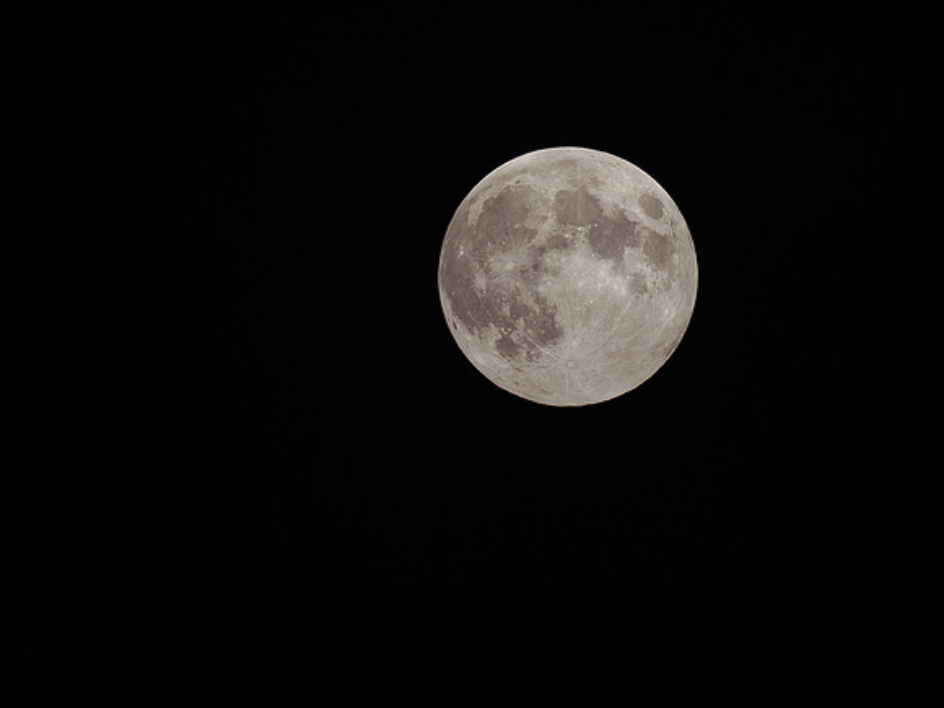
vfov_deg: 1.3
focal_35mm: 1102
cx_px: 78
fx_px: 30065
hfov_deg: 1.8
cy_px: 374
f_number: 4
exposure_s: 1/400
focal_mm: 300
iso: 200
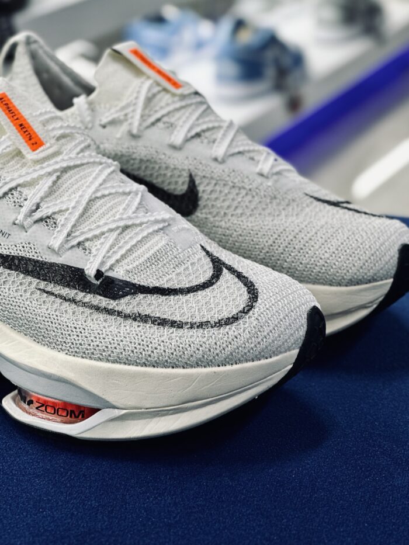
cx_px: 204
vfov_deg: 25.3
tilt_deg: -19.1
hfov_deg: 19.1
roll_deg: -0.3
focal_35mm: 77
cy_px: 272
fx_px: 1213
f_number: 2.8
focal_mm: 9
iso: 100
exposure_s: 1/100
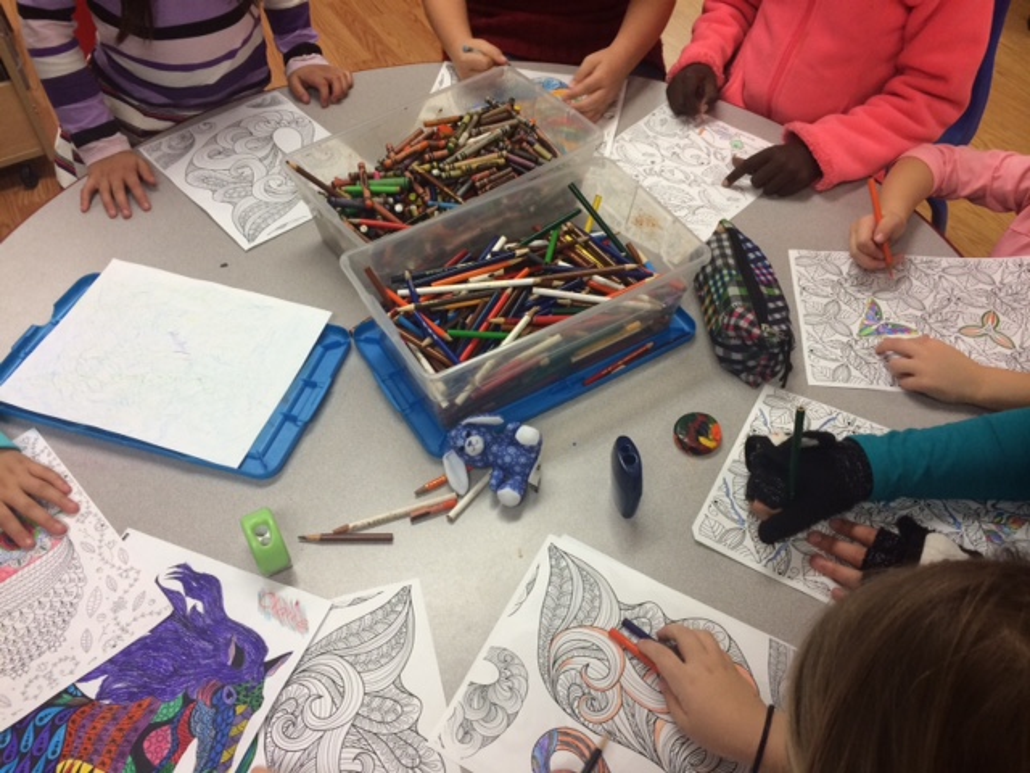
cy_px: 386
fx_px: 893
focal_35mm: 30
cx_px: 515
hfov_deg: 60.0
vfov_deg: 46.8
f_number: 2.2
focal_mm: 4.12
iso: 50
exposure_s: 1/30
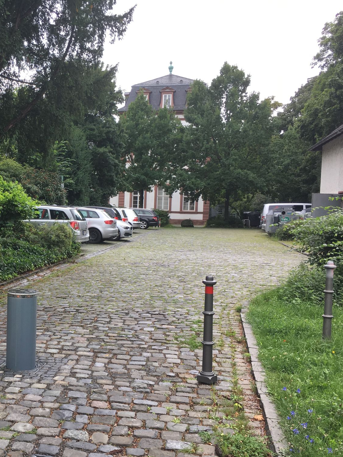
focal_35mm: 41
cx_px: 43
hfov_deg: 33.5
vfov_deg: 45.8
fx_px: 542
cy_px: 241
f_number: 2.2
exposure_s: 1/260
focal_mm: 4.15
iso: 25
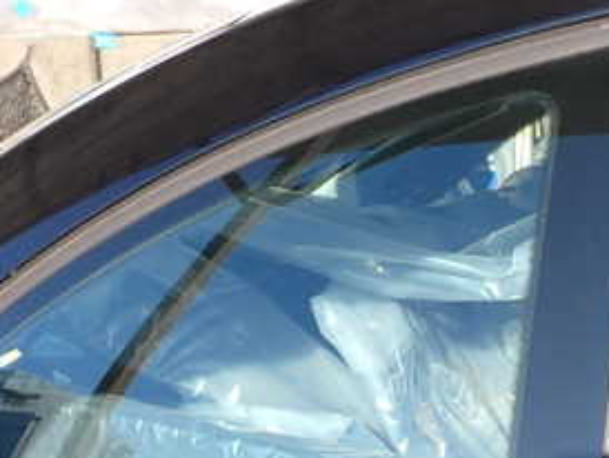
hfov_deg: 27.7
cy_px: 405
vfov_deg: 20.6
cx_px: 365
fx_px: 1233
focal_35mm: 70
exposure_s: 1/250
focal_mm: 5.79
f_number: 3.2
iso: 100
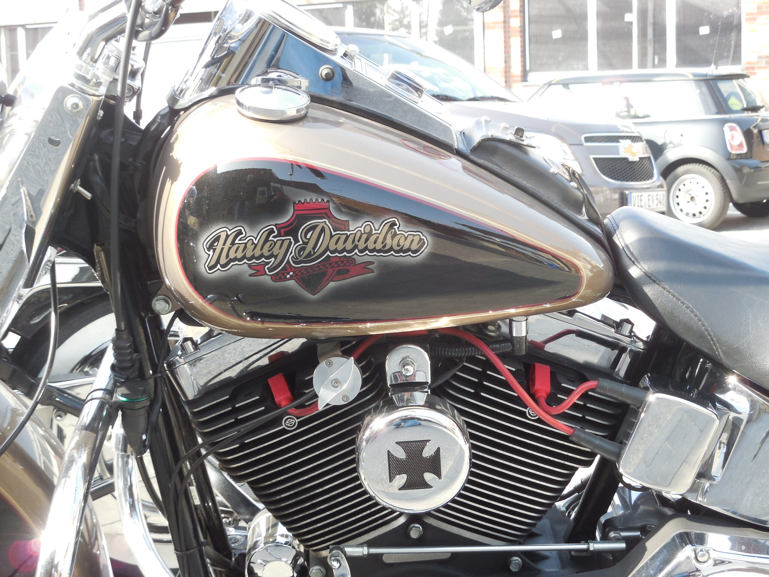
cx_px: 384
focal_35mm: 69
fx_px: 1533
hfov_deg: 28.2
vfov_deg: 21.3
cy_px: 288
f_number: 4.4
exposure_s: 1/60
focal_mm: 12.5
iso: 125
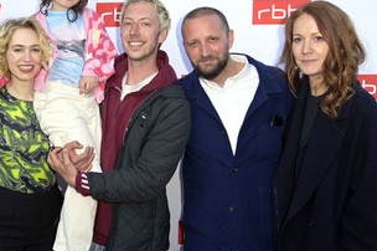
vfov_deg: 31.1
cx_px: 121
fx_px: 450
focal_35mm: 43
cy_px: 116
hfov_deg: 44.7
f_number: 5.6
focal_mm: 29
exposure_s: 1/250
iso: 640
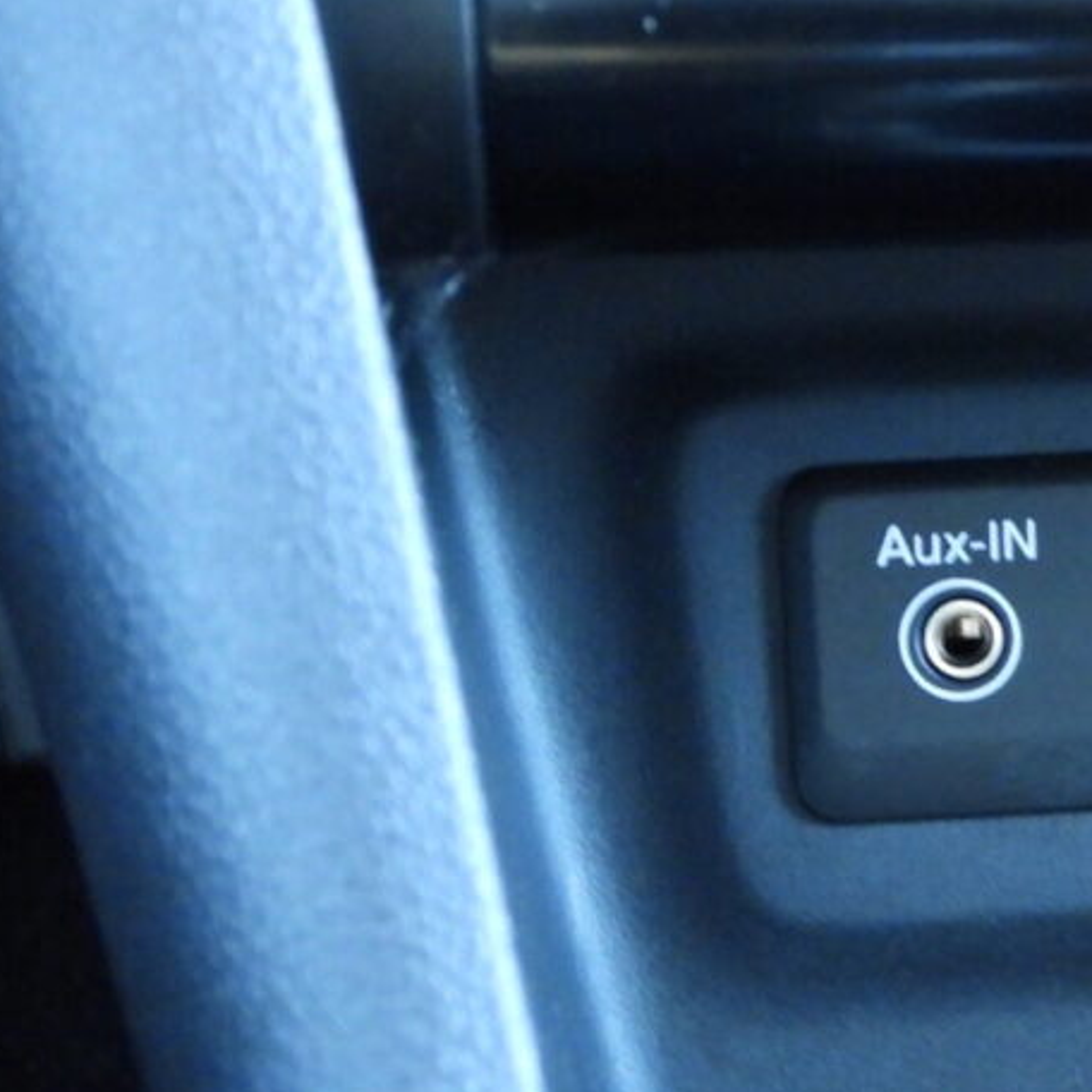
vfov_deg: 12.6
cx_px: 1497
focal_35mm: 138
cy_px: 661
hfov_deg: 12.2
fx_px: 4925
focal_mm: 9
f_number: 3.2
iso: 800
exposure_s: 1/6
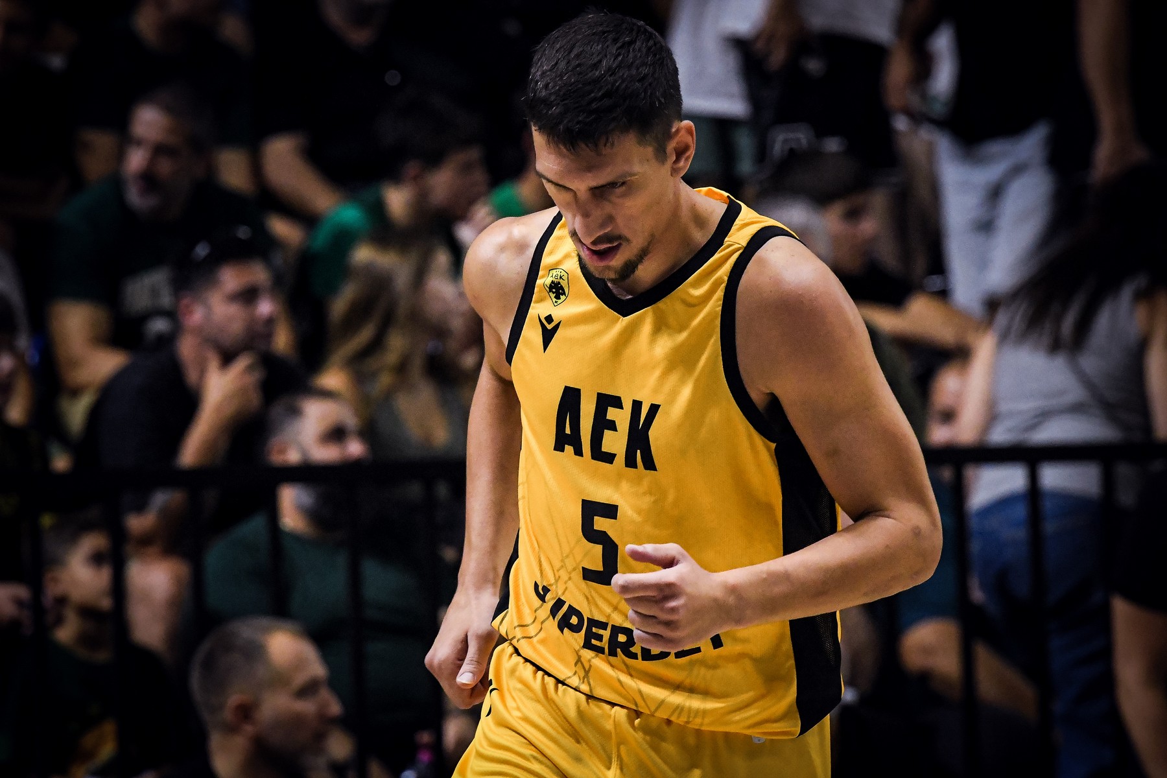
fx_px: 6483
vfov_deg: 6.9
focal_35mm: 200
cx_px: 584
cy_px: 389
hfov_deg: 10.3
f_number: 4.5
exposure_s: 1/1250
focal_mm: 200
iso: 6400
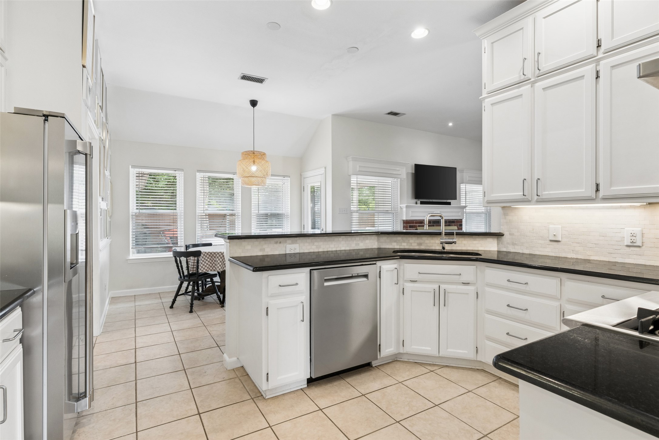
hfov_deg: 90.0
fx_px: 329
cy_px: 220
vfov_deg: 67.4
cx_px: 330
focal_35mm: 18
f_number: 10
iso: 400
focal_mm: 18
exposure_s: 1/3.33
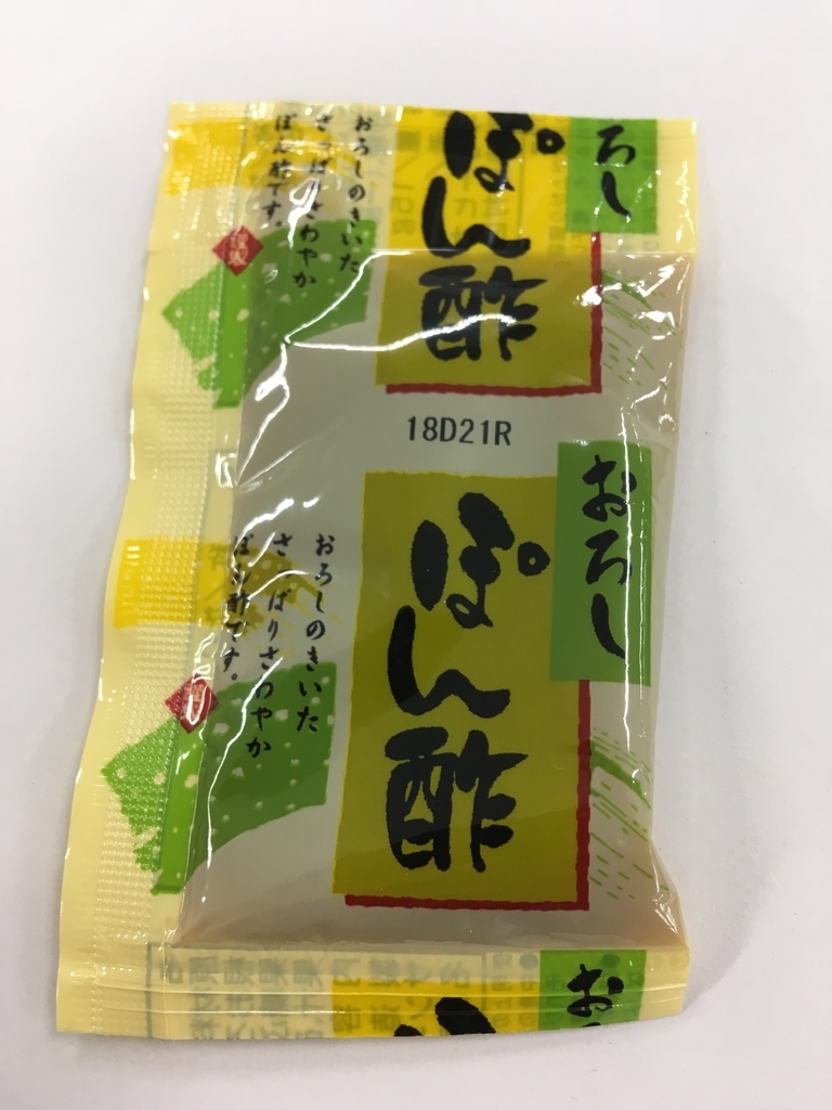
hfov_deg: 48.2
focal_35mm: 29
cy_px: 555
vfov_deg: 61.7
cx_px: 416
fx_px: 929
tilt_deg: -80.1
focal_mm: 4.15
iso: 32
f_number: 2.2
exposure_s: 1/33
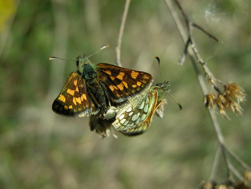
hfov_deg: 26.3
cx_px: 126
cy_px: 94
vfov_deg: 19.9
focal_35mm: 74
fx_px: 537
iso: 200
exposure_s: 1/1042
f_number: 4.7
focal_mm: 18.8
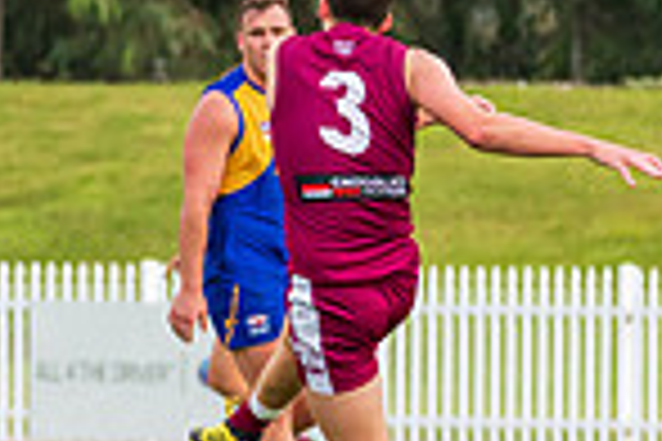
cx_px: -168
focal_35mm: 1129
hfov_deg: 1.8
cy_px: 128
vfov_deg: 1.2
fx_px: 20759
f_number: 5.6
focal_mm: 240
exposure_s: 1/1250
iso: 800
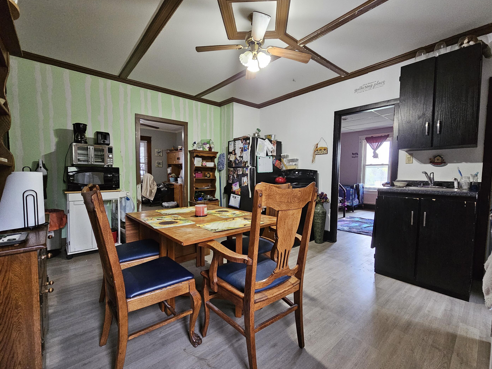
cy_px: 185
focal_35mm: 14
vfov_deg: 85.7
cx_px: 259
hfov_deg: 102.0
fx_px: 199
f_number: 2.2
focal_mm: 2.2
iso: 640
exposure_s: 1/30
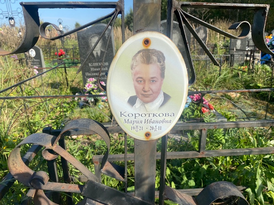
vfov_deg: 53.1
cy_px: 102
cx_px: 137
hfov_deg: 67.3
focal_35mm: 26
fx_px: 206
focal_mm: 4.25
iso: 32
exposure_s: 1/2222
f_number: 1.8
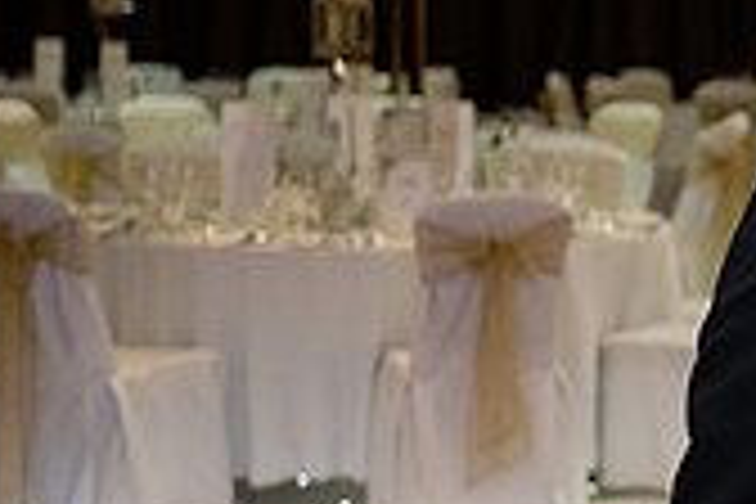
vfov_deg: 8.3
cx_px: 1242
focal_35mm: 166
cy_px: 286
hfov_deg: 11.7
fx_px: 3486
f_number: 3.5
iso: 1000
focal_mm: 48
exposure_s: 1/160
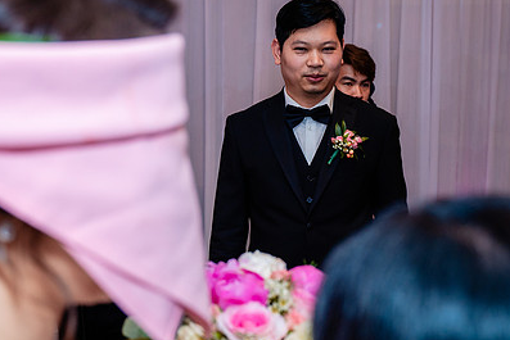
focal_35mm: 56
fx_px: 794
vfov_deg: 24.2
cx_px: 230
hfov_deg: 35.6
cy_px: 163
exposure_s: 1/160
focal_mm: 34
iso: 640
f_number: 3.5
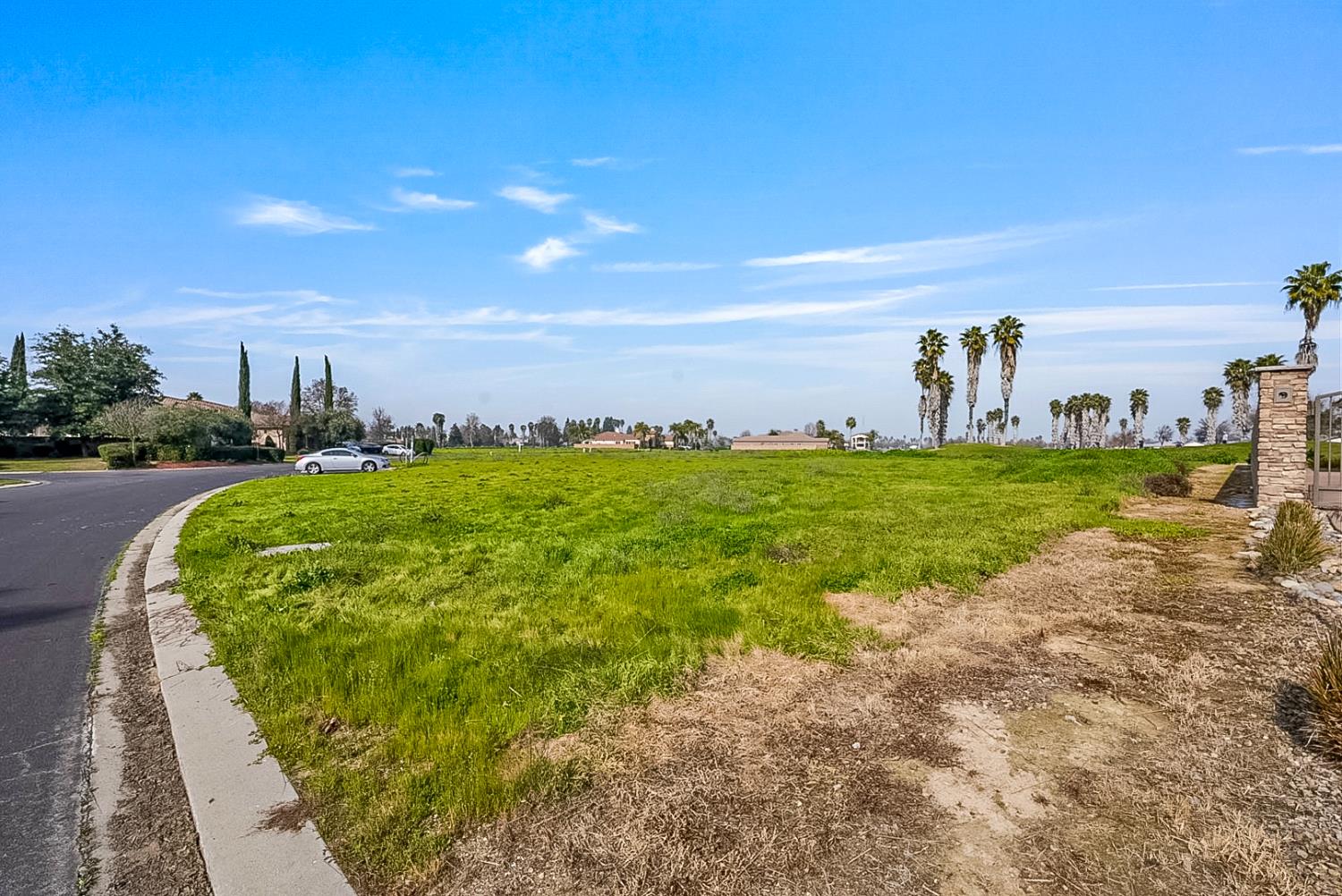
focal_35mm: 16
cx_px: 671
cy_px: 448
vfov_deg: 73.8
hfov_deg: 96.7
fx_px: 597
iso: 160
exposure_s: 1/500
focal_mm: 16
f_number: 9
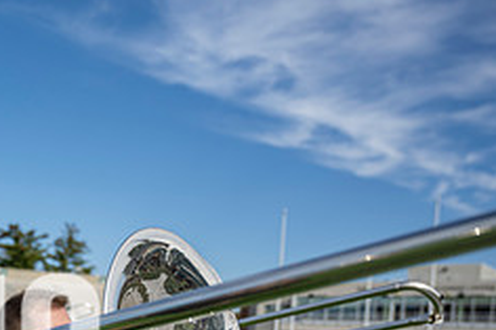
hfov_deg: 30.2
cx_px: -59
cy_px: 373
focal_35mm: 59
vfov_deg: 21.6
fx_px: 812
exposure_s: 1/250
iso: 40
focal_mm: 24
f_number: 4.5
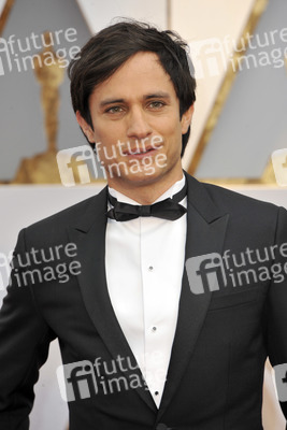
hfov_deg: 4.6
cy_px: 215
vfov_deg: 6.9
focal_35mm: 300
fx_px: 3584
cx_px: 144
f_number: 7.1
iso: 1000
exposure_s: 1/250
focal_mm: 300
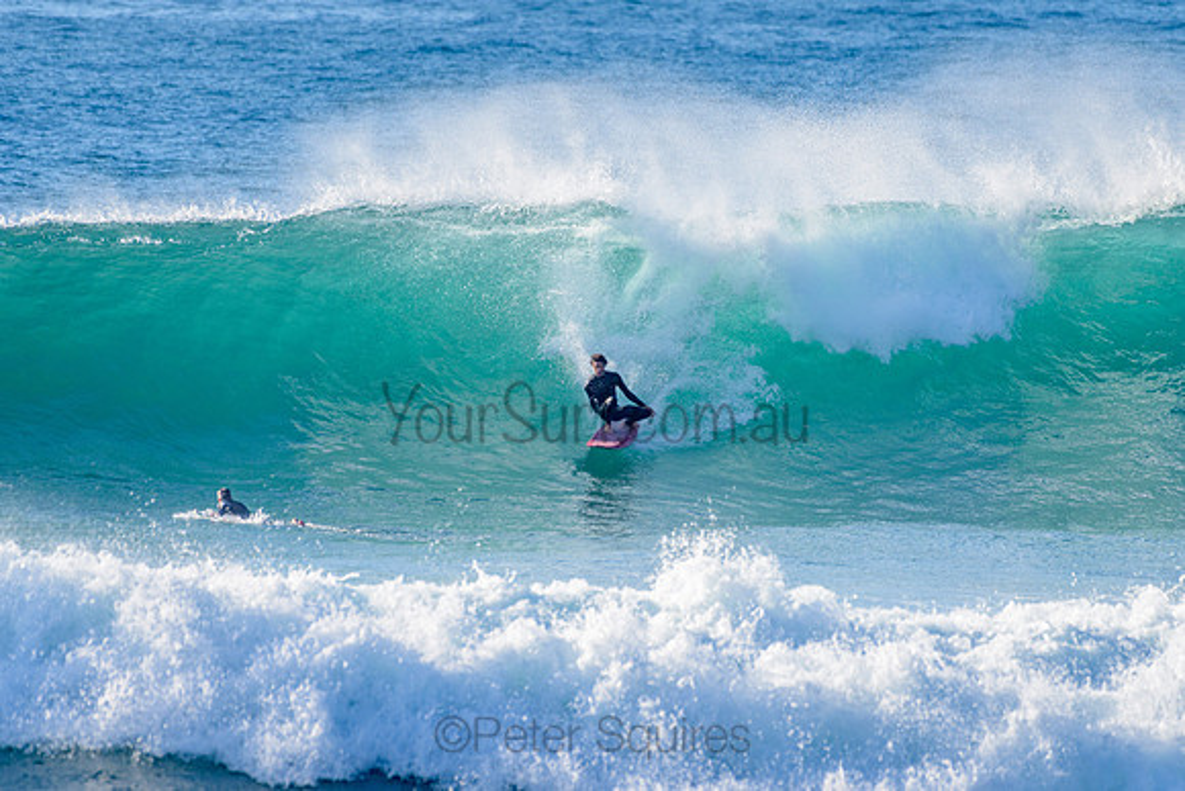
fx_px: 20189
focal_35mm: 613
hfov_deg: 3.4
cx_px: 592
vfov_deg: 2.2
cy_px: 396
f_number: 5.6
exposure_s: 1/2000
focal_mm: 500
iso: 200
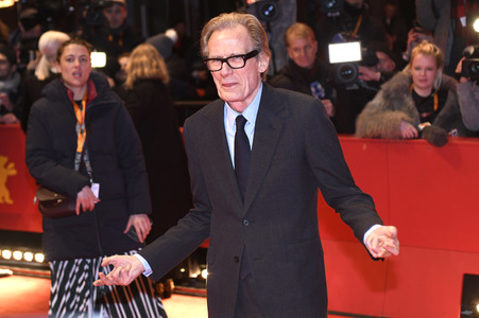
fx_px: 931
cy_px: 159
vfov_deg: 19.4
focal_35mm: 70
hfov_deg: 28.9
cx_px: 240
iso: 1250
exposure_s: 1/400
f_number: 4
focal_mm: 70
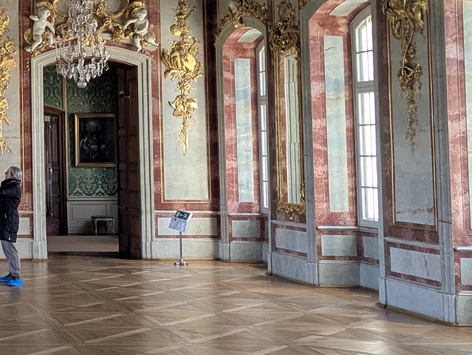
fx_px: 1079
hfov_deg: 21.9
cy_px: 105
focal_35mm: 79
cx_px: -165
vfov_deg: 18.6
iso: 419
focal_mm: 6.81
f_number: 1.85
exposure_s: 1/400
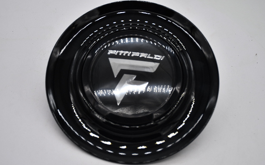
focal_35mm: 69
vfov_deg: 18.9
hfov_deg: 29.8
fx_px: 498
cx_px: 132
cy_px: 89
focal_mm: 45
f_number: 5.6
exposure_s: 1/250
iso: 280
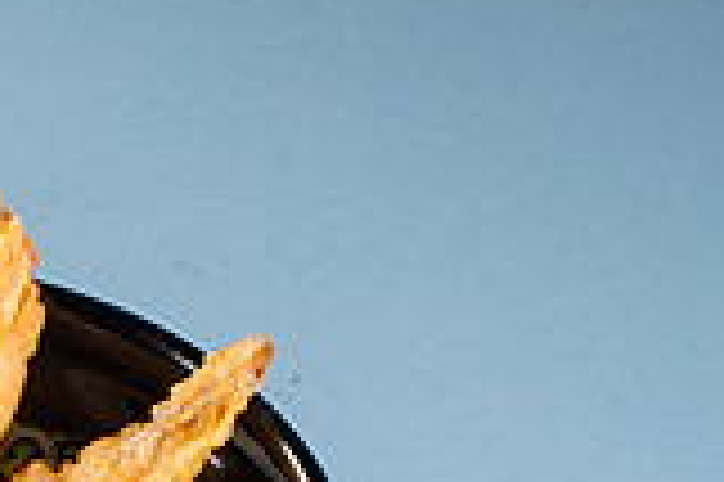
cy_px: 687
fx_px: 3918
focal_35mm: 195
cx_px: -157
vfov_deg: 6.9
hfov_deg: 10.4
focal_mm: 50
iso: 250
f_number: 13
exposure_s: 1/100
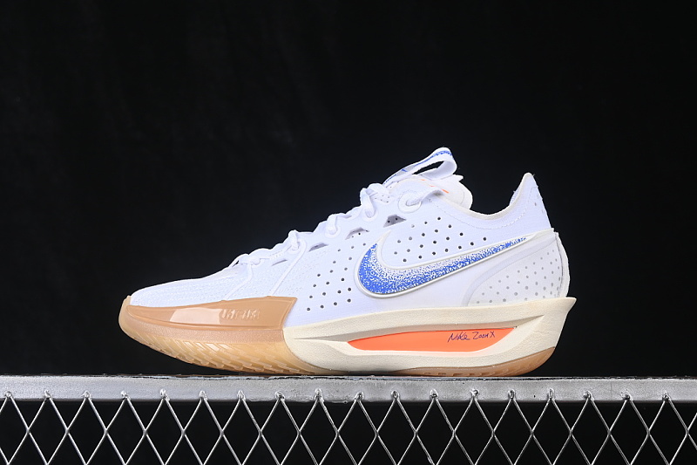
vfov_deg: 18.2
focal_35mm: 75
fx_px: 1452
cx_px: 348
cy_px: 232
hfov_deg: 27.0
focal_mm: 50
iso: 160
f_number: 8
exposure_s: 1/80
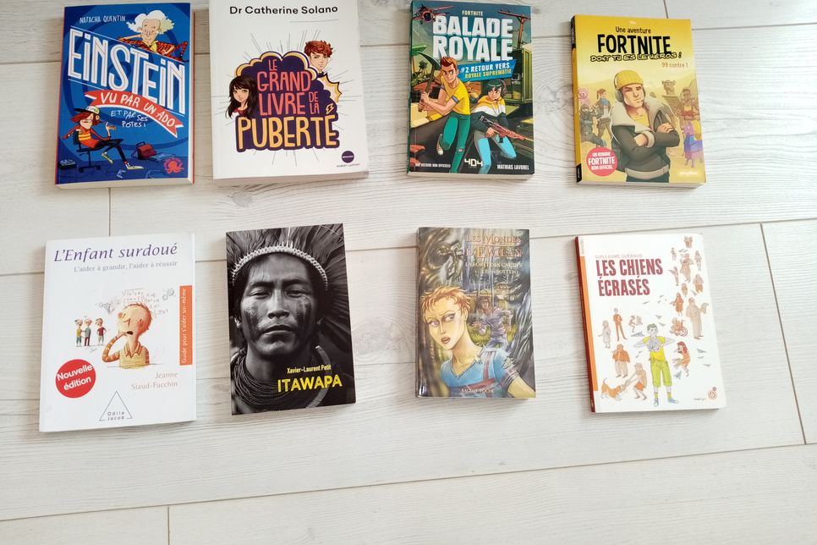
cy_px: 248
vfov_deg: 46.3
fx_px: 635
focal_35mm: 28
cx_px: 396
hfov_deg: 65.5
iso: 116
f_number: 1.8
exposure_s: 1/33.3
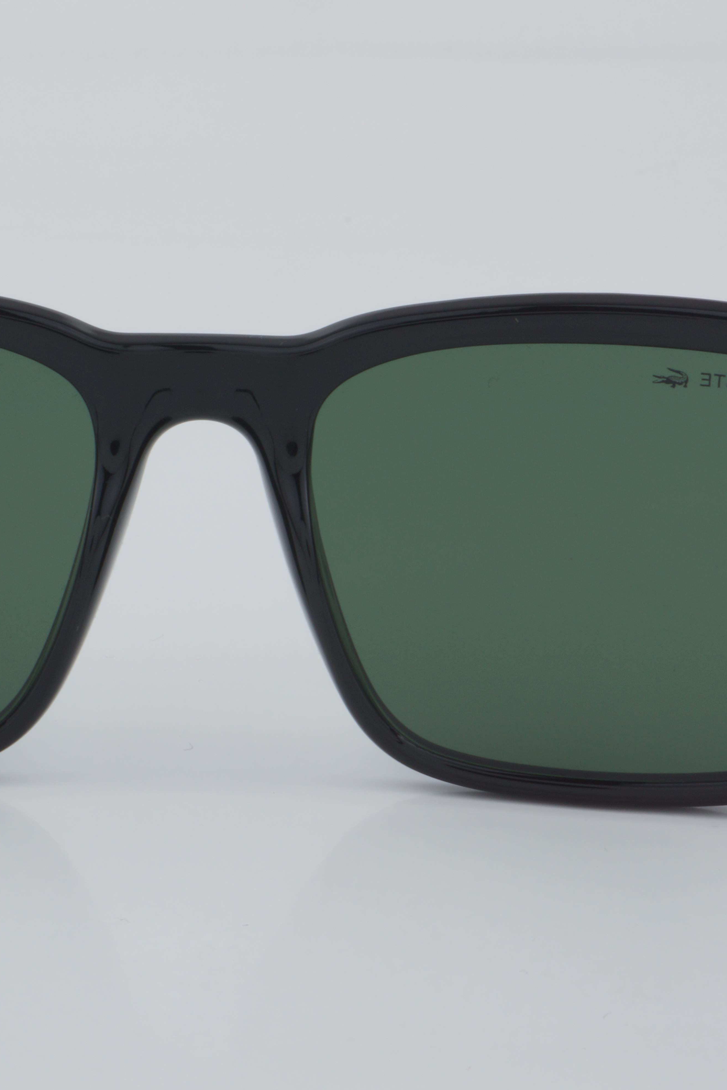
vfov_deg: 16.4
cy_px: 545
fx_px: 3779
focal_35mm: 125
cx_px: 206
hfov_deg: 11.0
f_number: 32
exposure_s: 1/4
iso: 100
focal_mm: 55
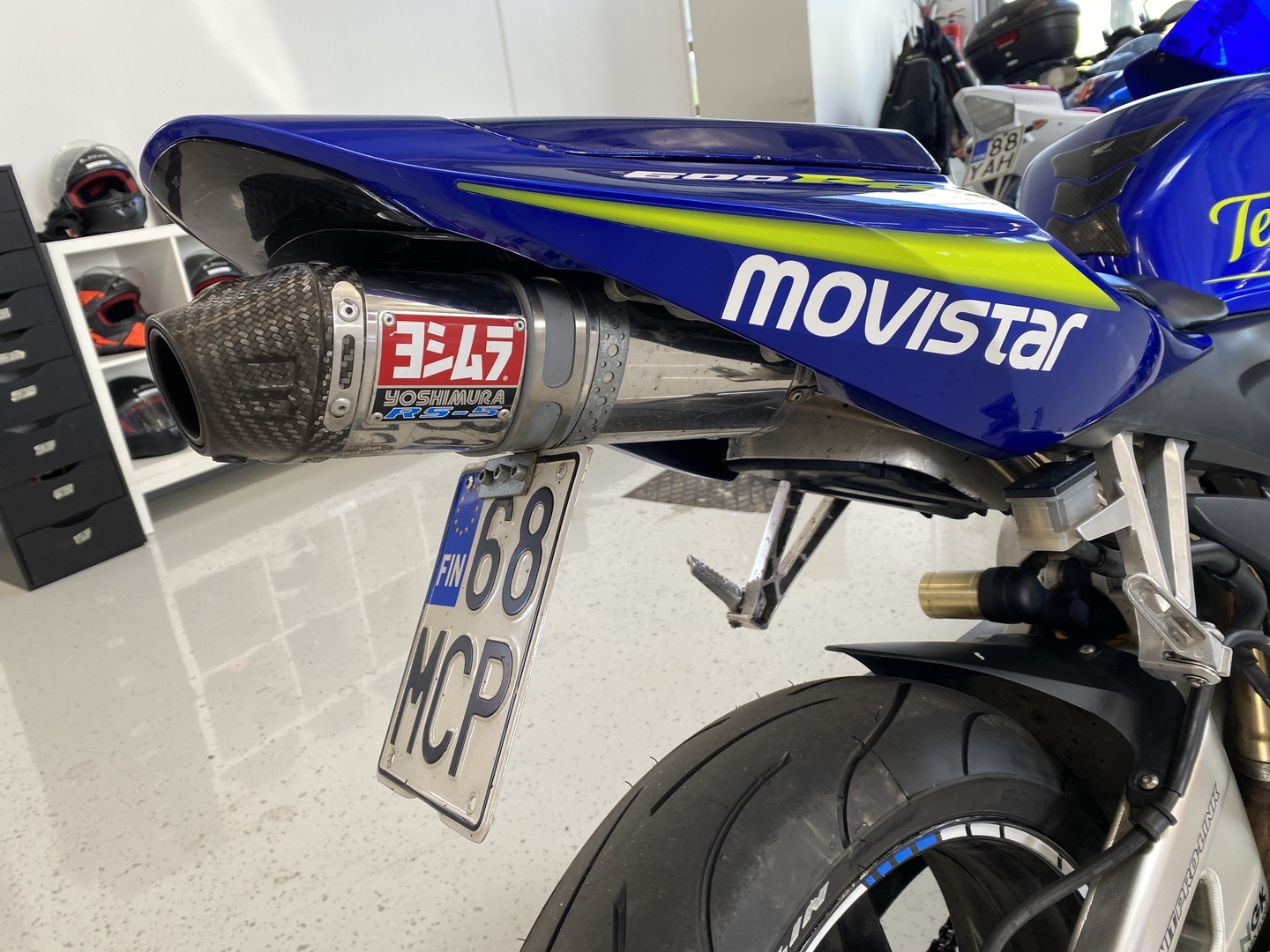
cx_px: 635
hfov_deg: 67.3
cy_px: 476
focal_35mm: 26
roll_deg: +9.2
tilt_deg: -18.3
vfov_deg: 53.1
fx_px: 954
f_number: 1.8
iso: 50
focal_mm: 4.25
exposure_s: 1/100
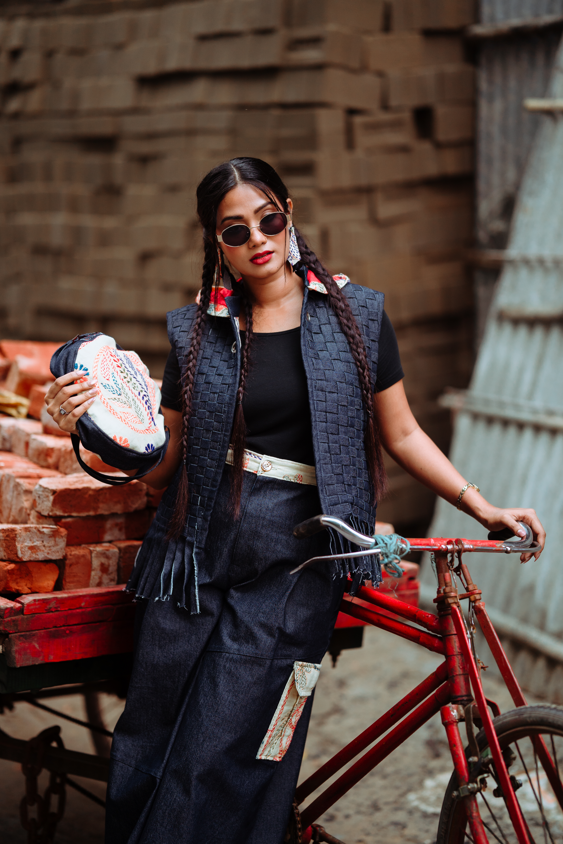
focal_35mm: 85
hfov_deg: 16.1
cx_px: 282
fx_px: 1994
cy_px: 422
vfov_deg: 23.9
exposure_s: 1/200
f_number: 1.4
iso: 250
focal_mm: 85
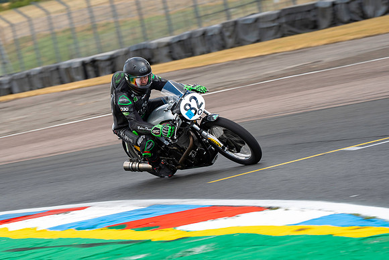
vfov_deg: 5.9
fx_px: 2538
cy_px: 134
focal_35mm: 235
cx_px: 137
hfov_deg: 8.8
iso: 125
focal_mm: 178
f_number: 7.1
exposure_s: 1/250
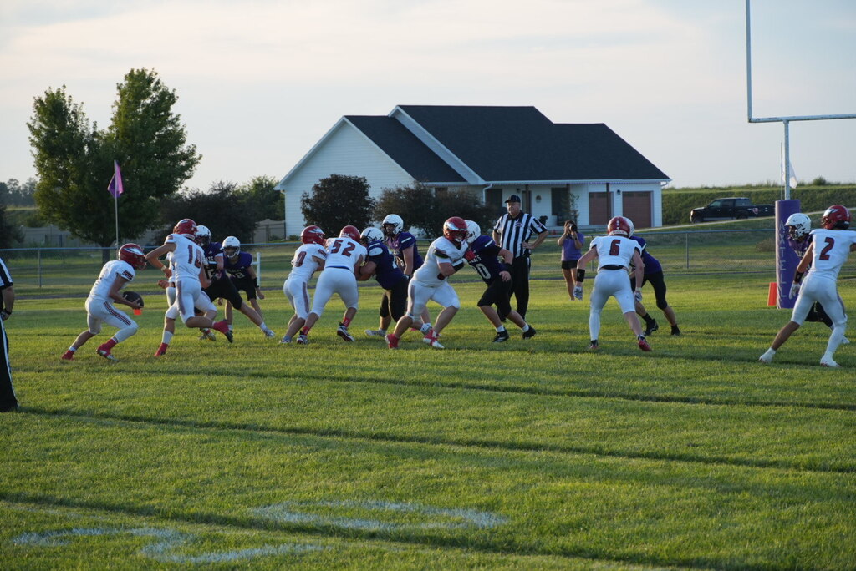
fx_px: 2962
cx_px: 428
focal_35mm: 124
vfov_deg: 11.0
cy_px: 286
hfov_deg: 16.4
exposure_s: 1/250
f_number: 5.6
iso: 320
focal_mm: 83
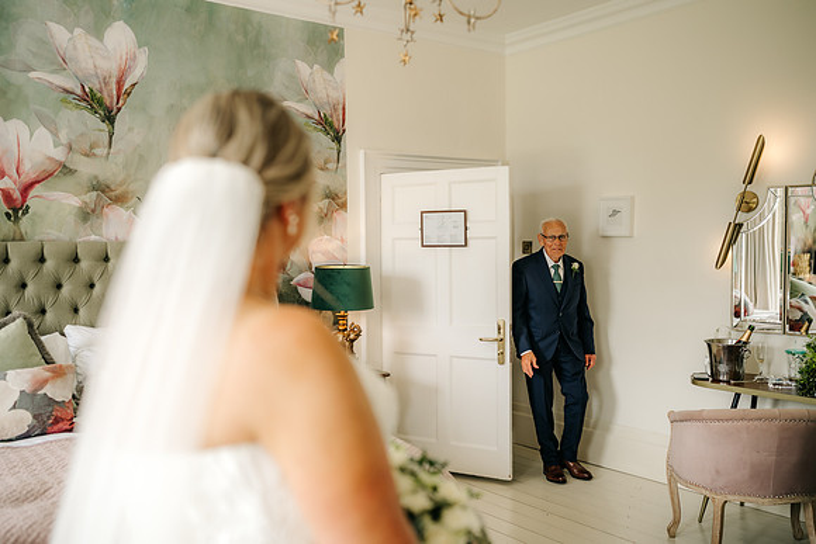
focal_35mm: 35
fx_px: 793
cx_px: 408
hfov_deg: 54.4
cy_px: 272
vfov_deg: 37.9
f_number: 2
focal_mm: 35
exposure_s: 1/200
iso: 100
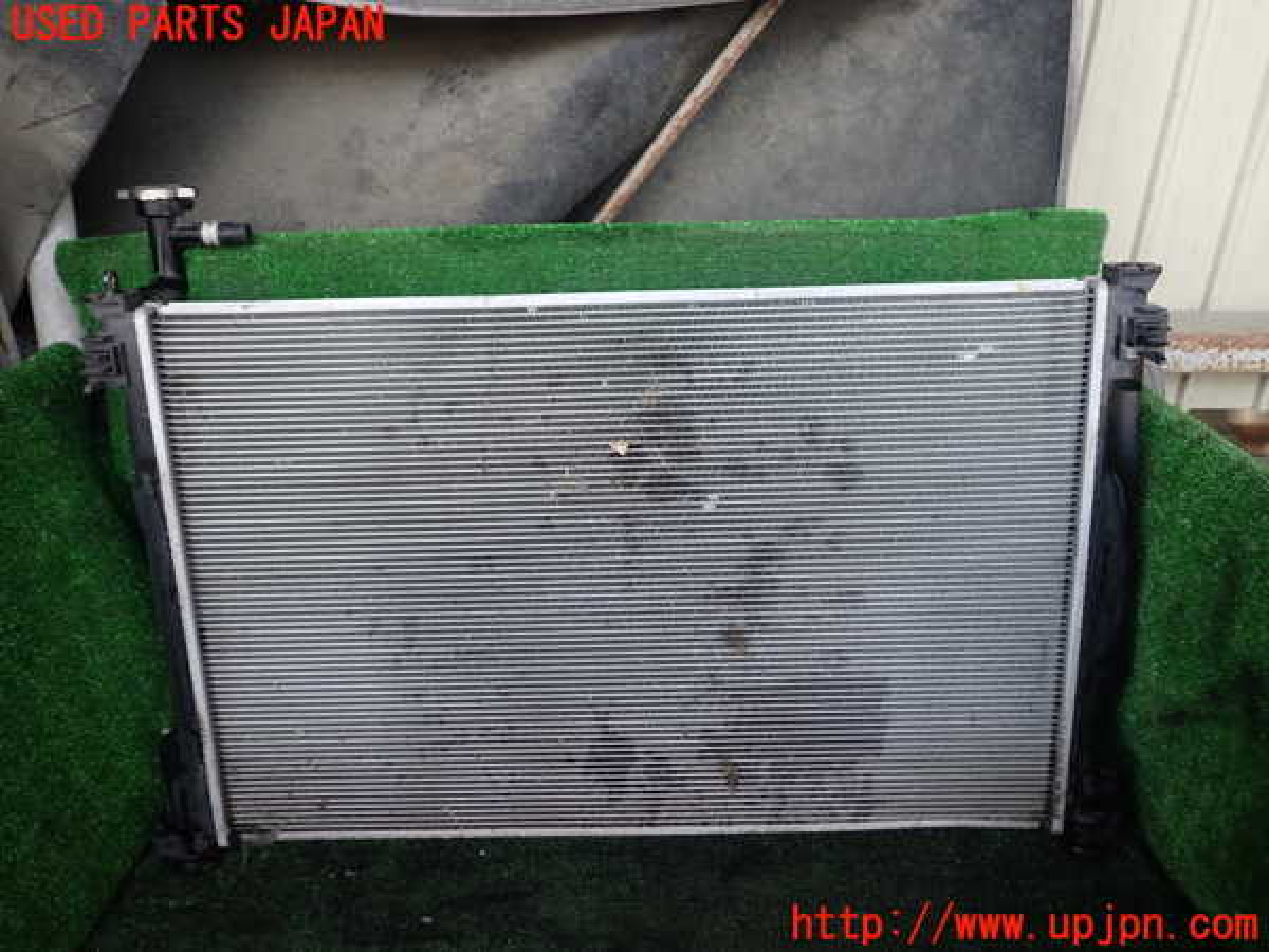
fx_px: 1100
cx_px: 634
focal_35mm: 30
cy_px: 476
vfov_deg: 46.8
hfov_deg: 60.0
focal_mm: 5.4
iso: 125
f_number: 2.3
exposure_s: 1/60
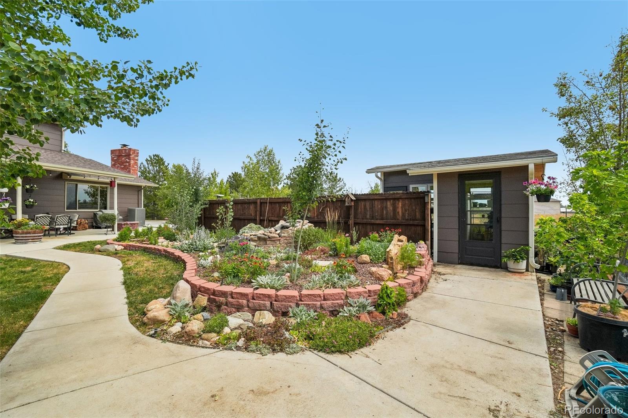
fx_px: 262
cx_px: 314
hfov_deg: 100.4
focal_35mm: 15
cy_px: 209
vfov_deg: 77.3
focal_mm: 10
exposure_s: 1/1600
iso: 320
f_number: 8
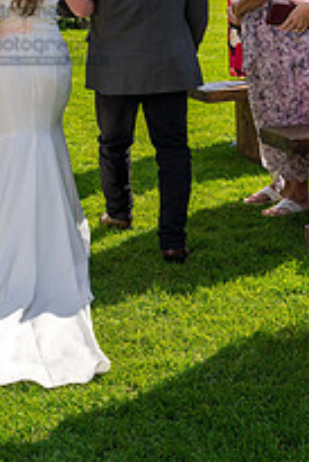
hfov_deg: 14.7
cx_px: 16
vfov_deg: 21.5
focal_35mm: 92
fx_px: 1182
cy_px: 32
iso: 400
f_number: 4.5
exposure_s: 1/2500
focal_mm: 42
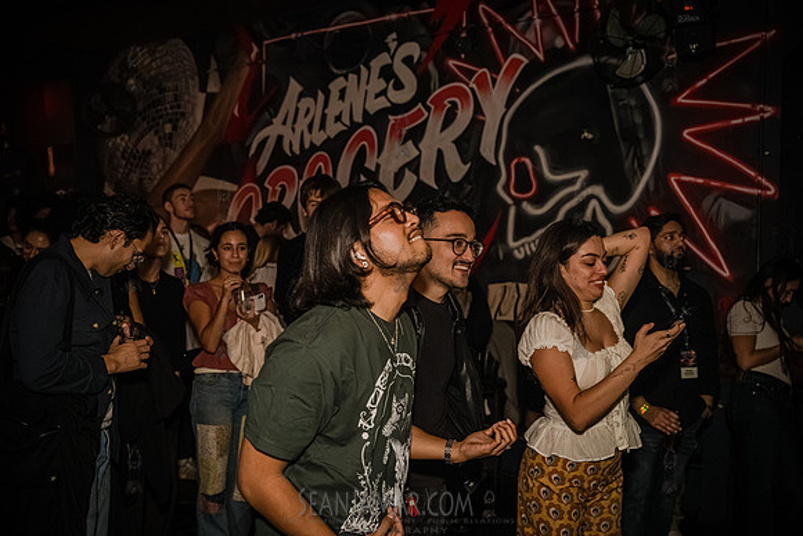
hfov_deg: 54.4
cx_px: 402
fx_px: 781
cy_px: 268
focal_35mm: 35
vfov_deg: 37.9
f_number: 3.2
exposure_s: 1/250
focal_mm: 35
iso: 12800
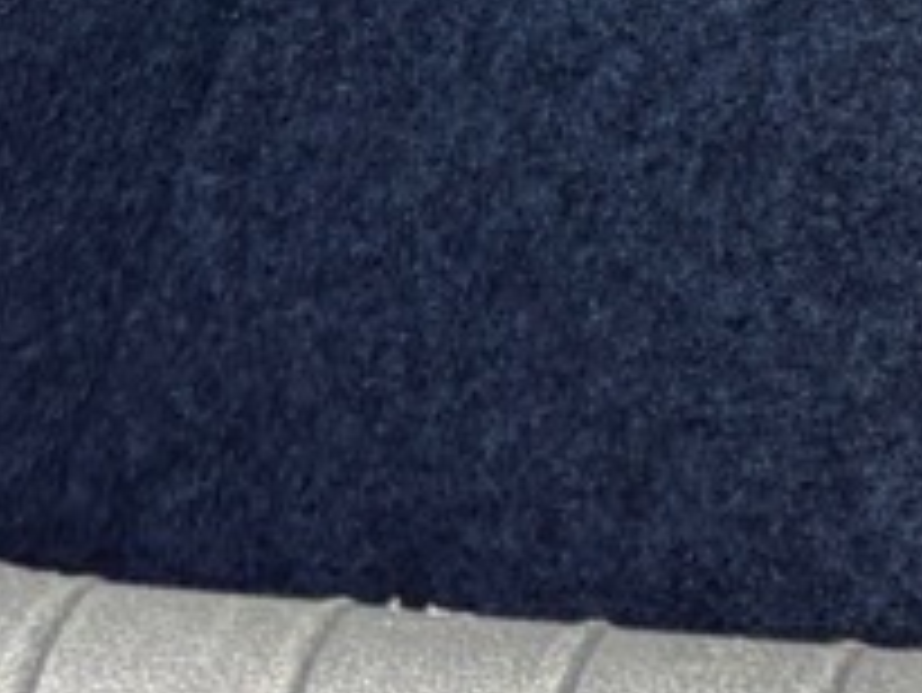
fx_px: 5410
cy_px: -882
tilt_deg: -40.6
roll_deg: +2.1
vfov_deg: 7.0
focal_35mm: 203
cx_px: 2330
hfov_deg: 8.7
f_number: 1.6
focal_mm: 5.96
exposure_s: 1/423
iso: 50
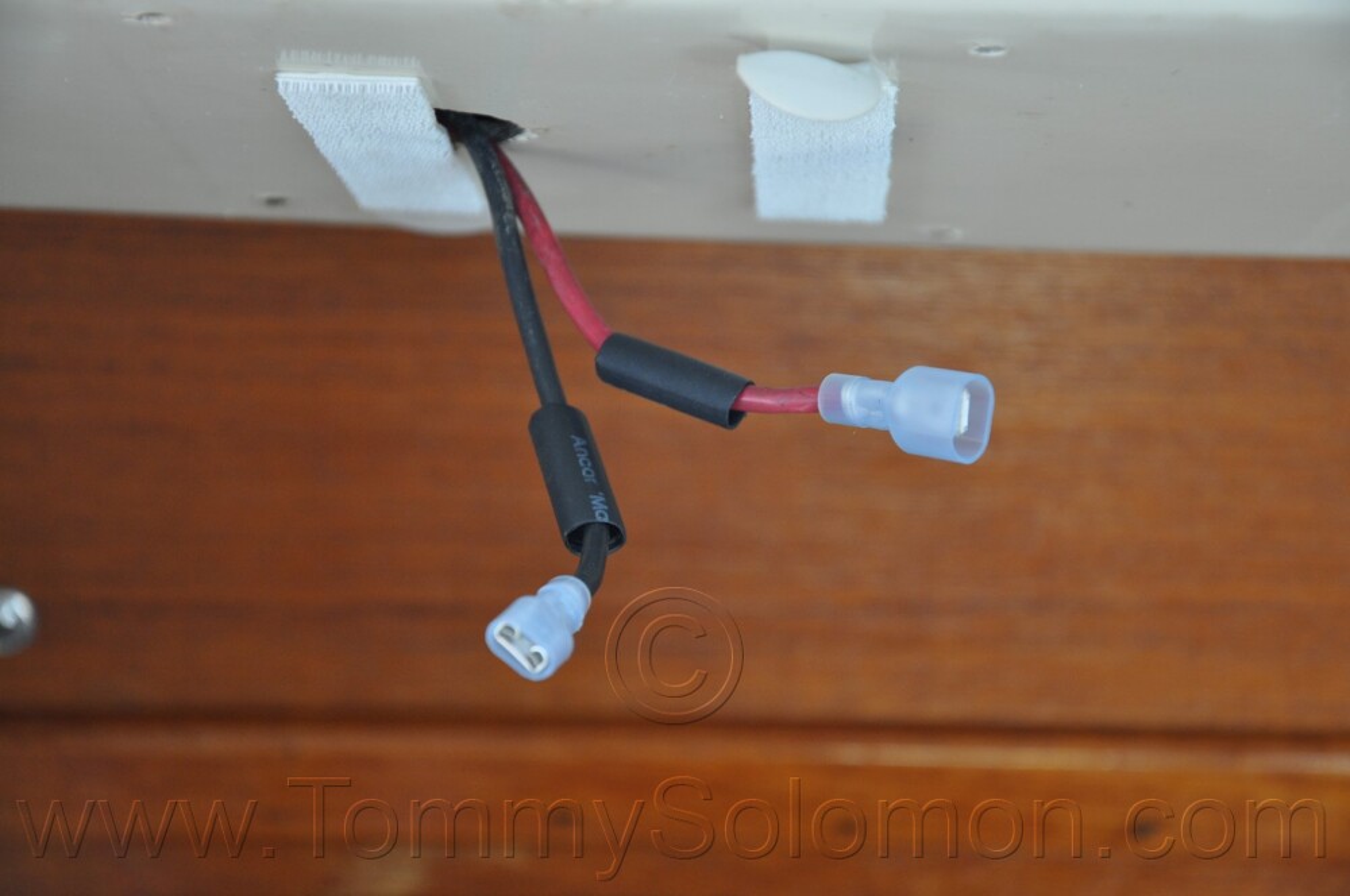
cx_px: 675
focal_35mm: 99
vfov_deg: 13.8
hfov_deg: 20.6
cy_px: 448
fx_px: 3708
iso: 720
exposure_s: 1/60
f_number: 5.3
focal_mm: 66
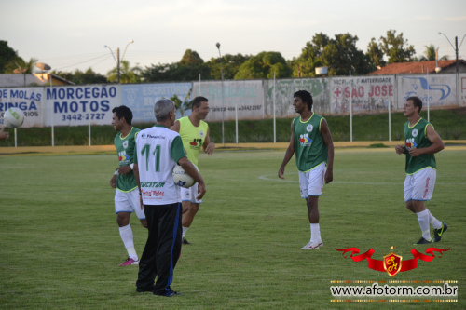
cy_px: 155
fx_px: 1941
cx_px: 233
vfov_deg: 9.1
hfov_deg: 13.7
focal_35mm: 150
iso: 400
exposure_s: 1/160
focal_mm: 100
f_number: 5.6
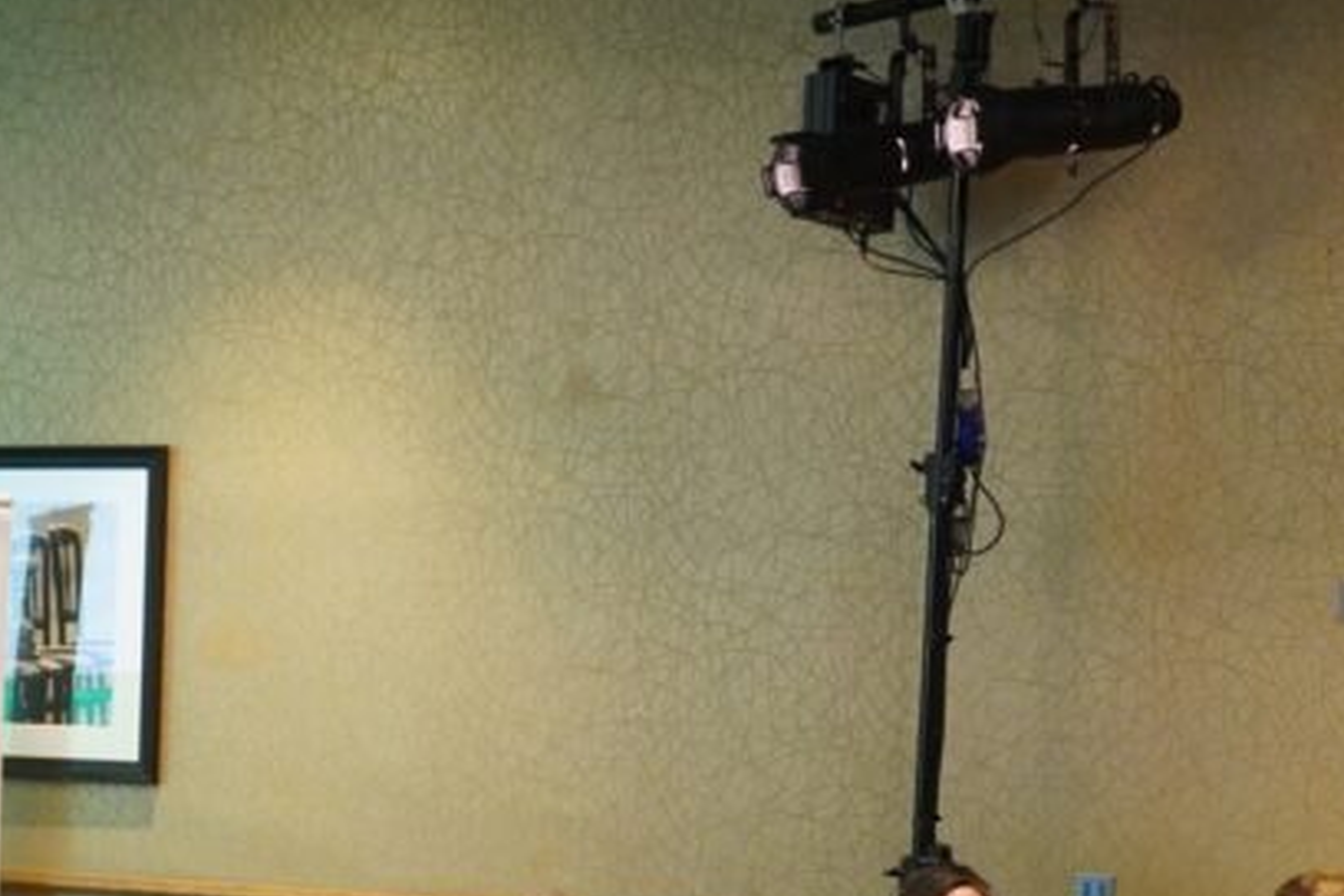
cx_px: 63
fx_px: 3658
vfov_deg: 13.5
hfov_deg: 20.3
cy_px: 1095
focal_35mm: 98
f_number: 4.5
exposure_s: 1/40
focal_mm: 26
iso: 2000
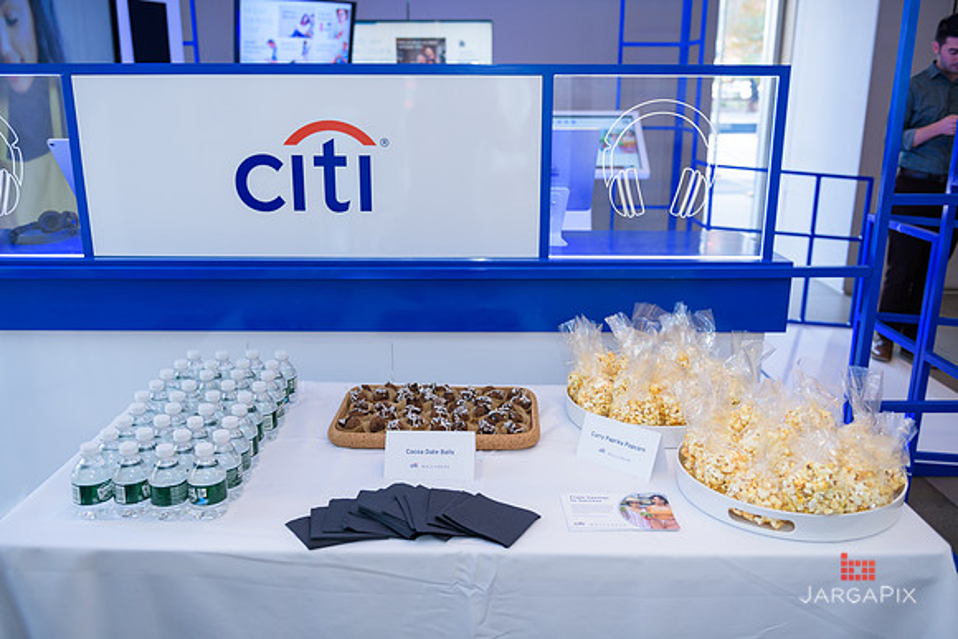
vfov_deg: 42.3
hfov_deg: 60.3
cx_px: 479
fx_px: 825
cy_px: 320
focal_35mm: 31
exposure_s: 1/125
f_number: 3.2
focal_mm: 31
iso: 400
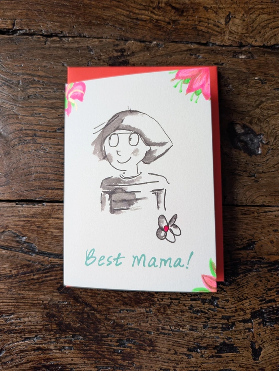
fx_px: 257
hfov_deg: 56.9
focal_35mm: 24
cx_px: 140
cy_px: 186
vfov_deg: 71.5
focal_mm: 6.9
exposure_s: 1/195
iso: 35
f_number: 1.68
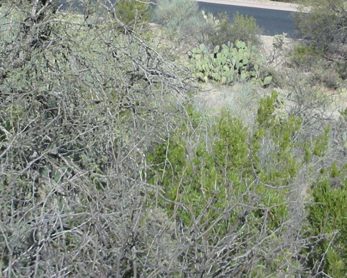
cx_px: 110
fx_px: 1129
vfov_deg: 13.7
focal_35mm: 110
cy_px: -20
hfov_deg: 17.4
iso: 50
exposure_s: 1/84.7
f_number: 8.5
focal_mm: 5.8
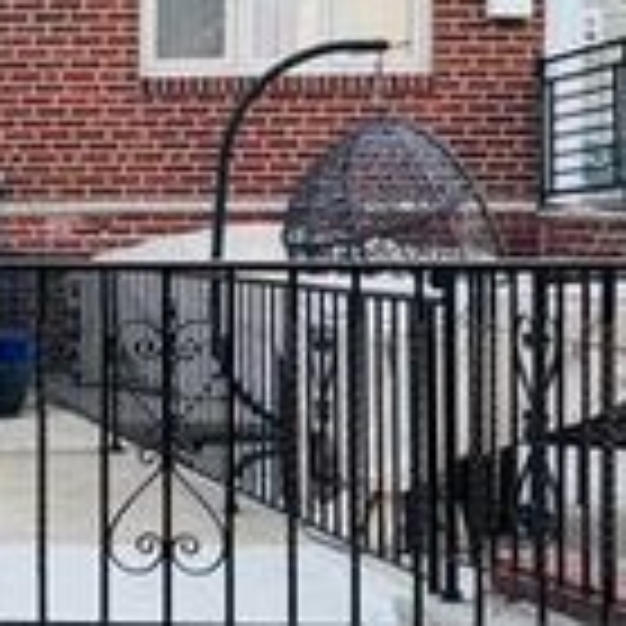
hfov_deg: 15.1
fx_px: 2087
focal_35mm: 102
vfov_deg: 17.1
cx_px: -446
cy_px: 277
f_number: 1.78
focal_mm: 6.76
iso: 125
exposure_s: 1/121
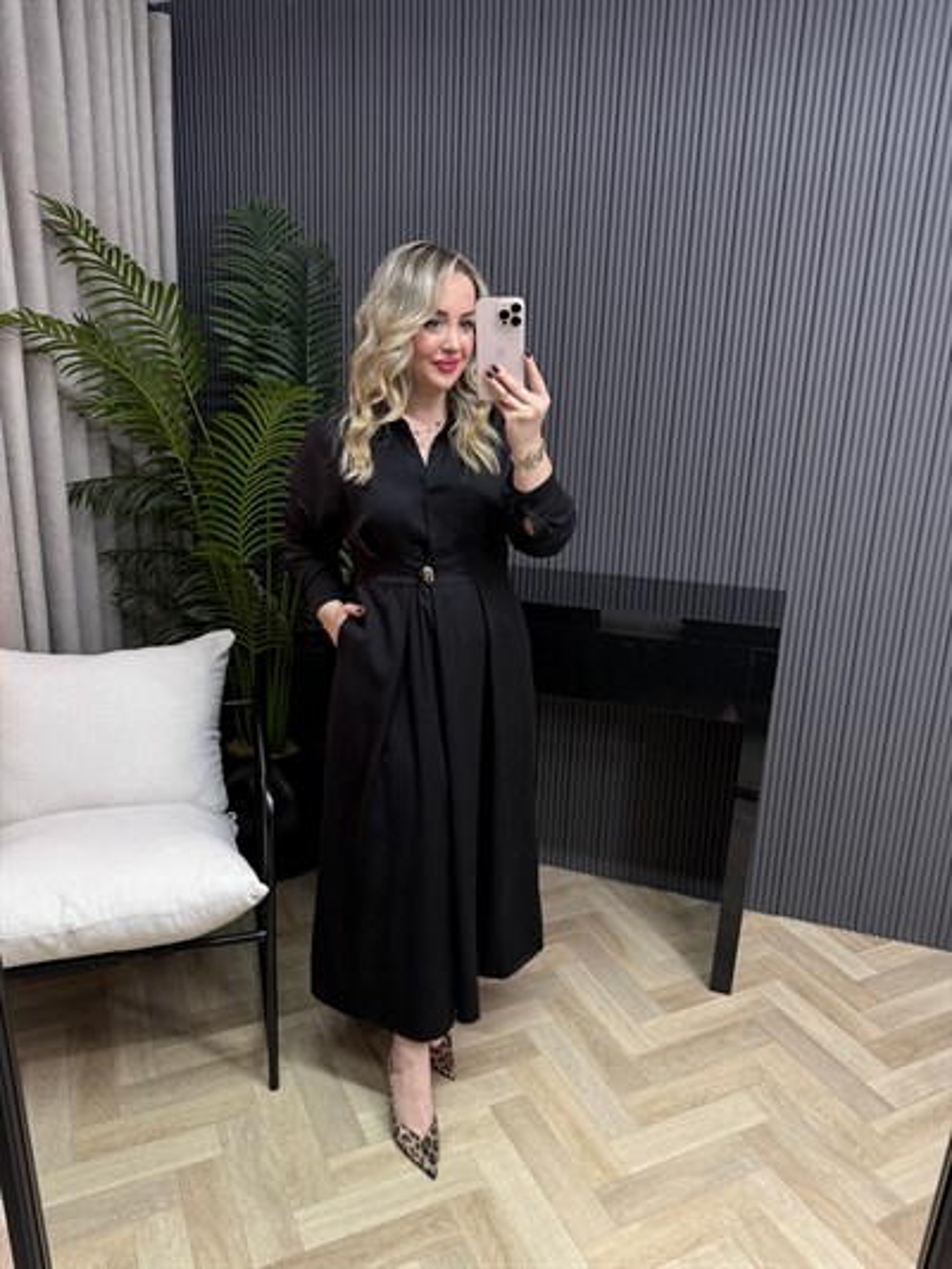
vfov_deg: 71.6
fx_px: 880
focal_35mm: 24
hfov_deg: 56.8
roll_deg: -2.1
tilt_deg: -22.1
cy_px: 634
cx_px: 476
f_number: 1.78
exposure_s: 1/50
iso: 250
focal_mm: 6.76
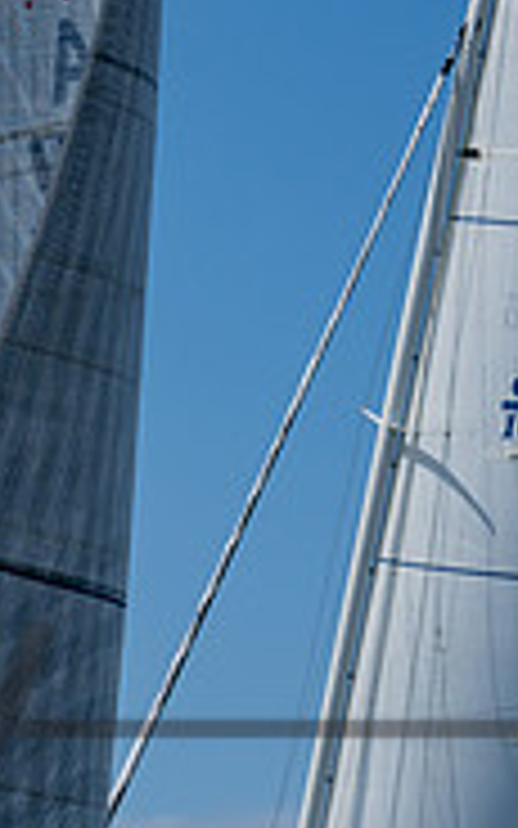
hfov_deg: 4.7
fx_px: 6076
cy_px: 860
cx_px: -952
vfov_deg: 7.8
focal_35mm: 269
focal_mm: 65
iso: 200
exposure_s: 1/3200
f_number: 6.3
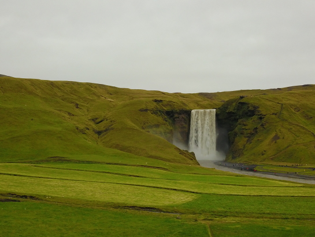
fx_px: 237
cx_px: 158
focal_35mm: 26
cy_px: 118
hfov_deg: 67.3
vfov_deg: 53.1
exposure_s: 1/25
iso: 150
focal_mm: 4.73
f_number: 2.2
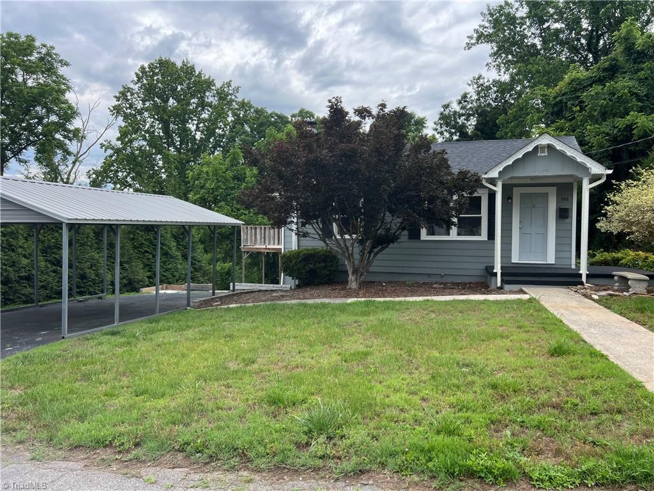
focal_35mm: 26
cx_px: 327
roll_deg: -0.9
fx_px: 491
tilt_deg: -0.4
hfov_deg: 67.3
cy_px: 246
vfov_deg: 53.1
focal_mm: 5.7
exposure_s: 1/1468
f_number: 1.5
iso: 50
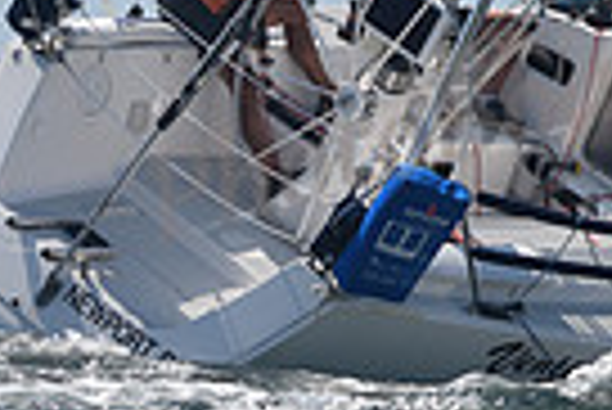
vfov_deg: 4.6
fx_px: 5071
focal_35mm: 298
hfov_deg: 6.8
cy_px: -173
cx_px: 1017
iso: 250
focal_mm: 70
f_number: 5.6
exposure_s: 1/1000
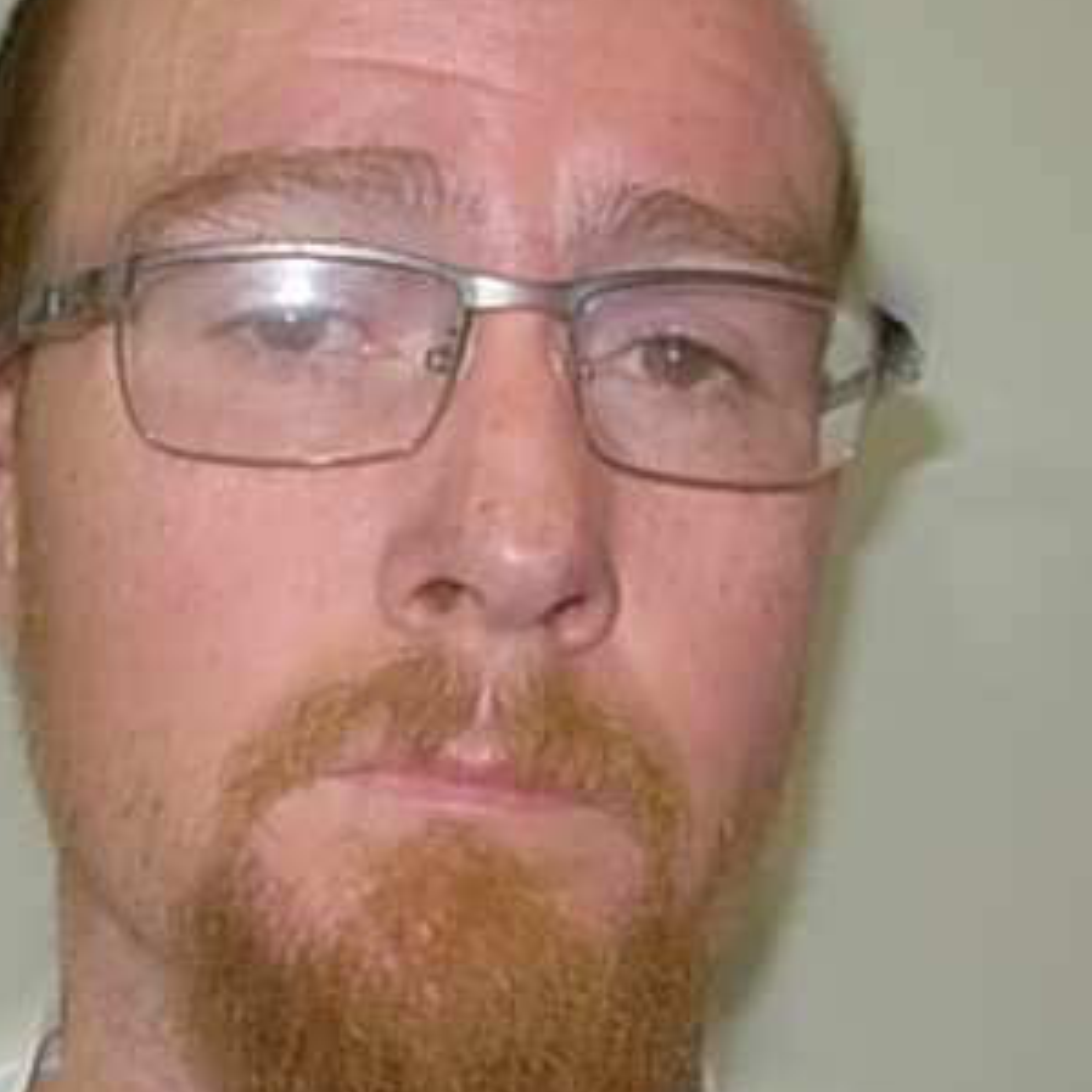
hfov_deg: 23.8
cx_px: 340
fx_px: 2570
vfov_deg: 24.0
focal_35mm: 72
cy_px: 614
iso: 79
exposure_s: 1/22.6
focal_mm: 6.3
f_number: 2.9
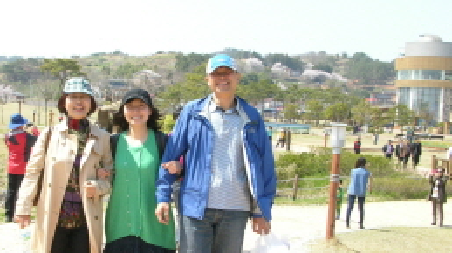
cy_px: 147
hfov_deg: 35.2
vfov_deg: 20.3
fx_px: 706
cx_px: 155
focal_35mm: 59
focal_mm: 8.9
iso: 100
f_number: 8
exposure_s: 1/110
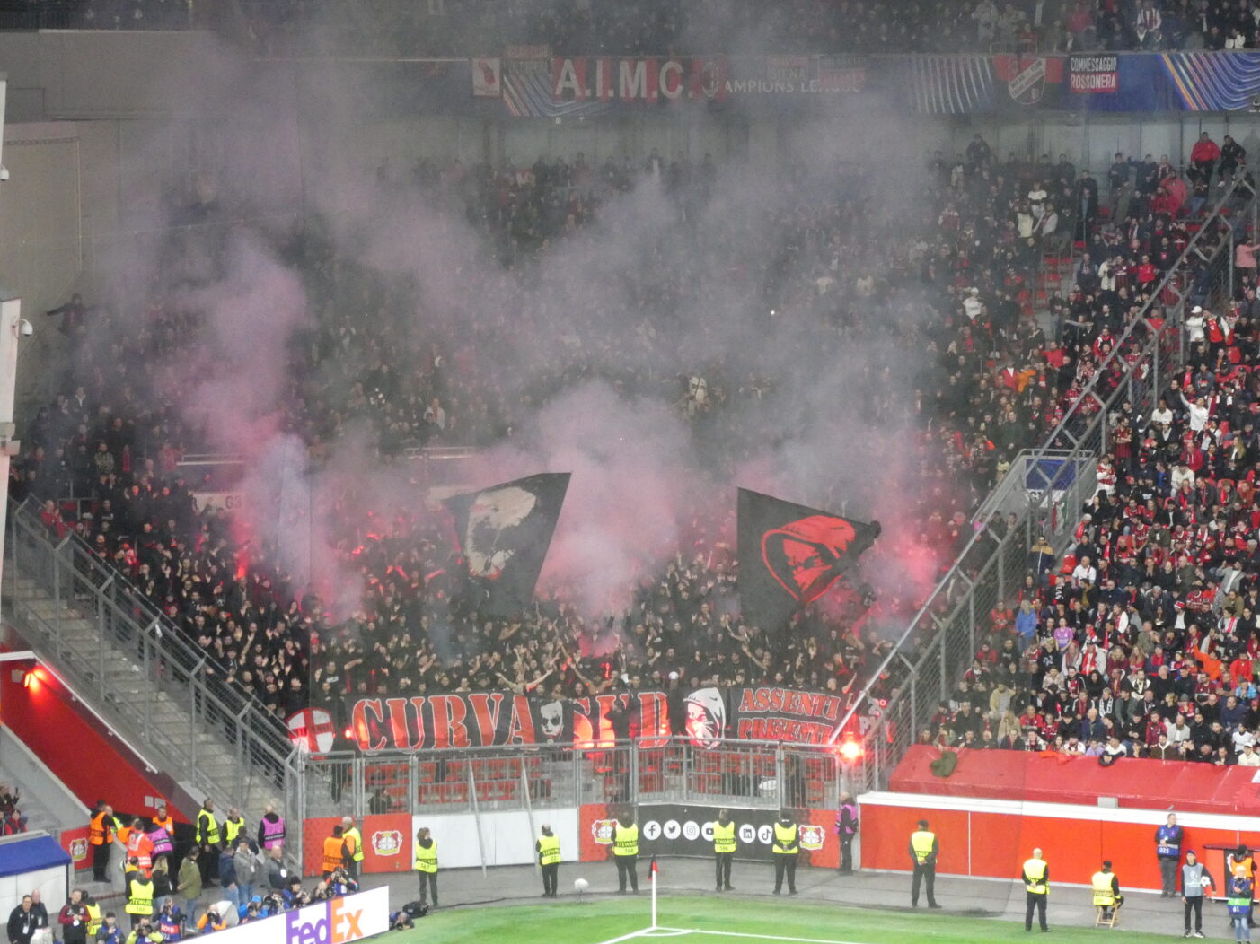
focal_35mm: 154
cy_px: 501
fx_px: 5605
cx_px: 605
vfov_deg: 9.6
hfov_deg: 12.8
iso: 1000
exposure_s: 1/80
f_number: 5.3
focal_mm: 24.2
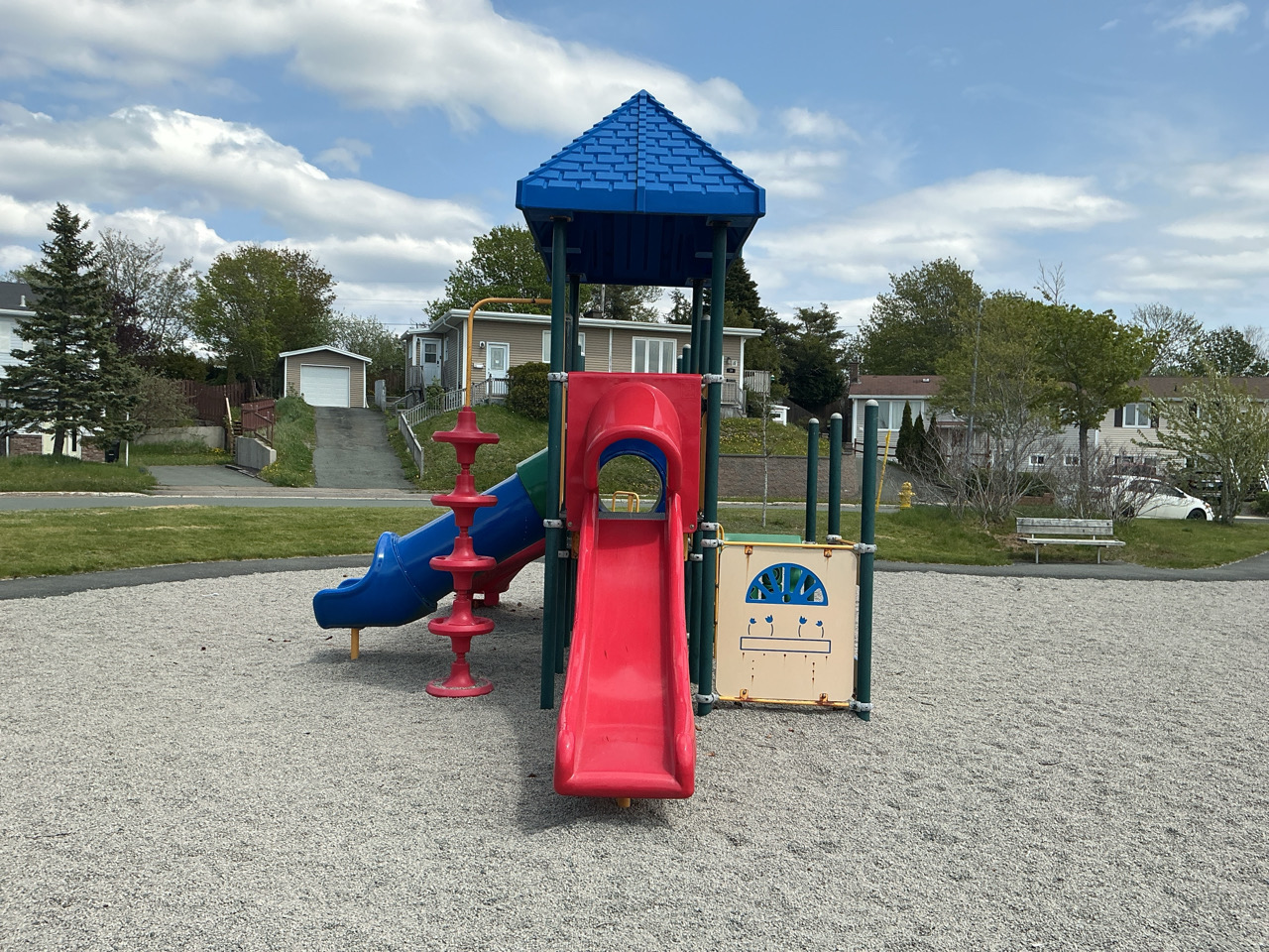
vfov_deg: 48.2
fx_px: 1063
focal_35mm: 29
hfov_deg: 61.7
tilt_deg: -1.0
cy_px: 476
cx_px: 634
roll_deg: -0.9
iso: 25
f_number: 1.8
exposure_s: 1/1912
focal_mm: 3
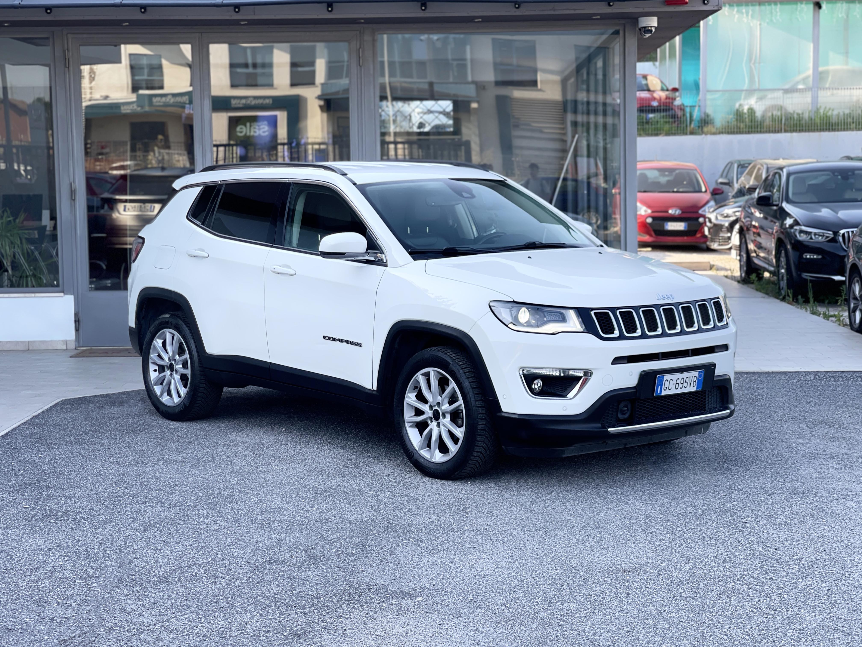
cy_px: 324
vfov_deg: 22.9
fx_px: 1594
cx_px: 431
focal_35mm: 64
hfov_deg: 30.3
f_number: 2.2
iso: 20
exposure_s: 1/121
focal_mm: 7.5
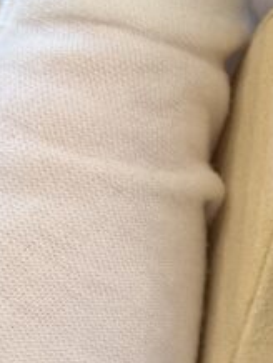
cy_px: 113
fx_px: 2361
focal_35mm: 225
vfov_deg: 8.8
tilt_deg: -55.2
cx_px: 546
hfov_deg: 6.4
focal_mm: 6.76
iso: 250
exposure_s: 1/60
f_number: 1.78
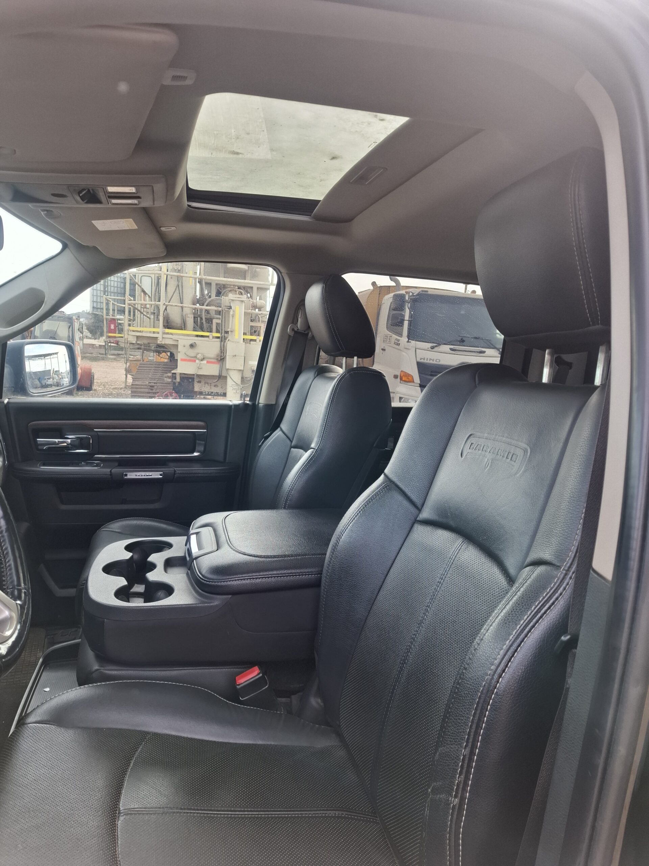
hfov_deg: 58.9
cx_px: 324
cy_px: 433
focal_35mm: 23
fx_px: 575
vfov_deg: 73.9
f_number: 1.8
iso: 50
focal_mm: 5.54
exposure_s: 1/231
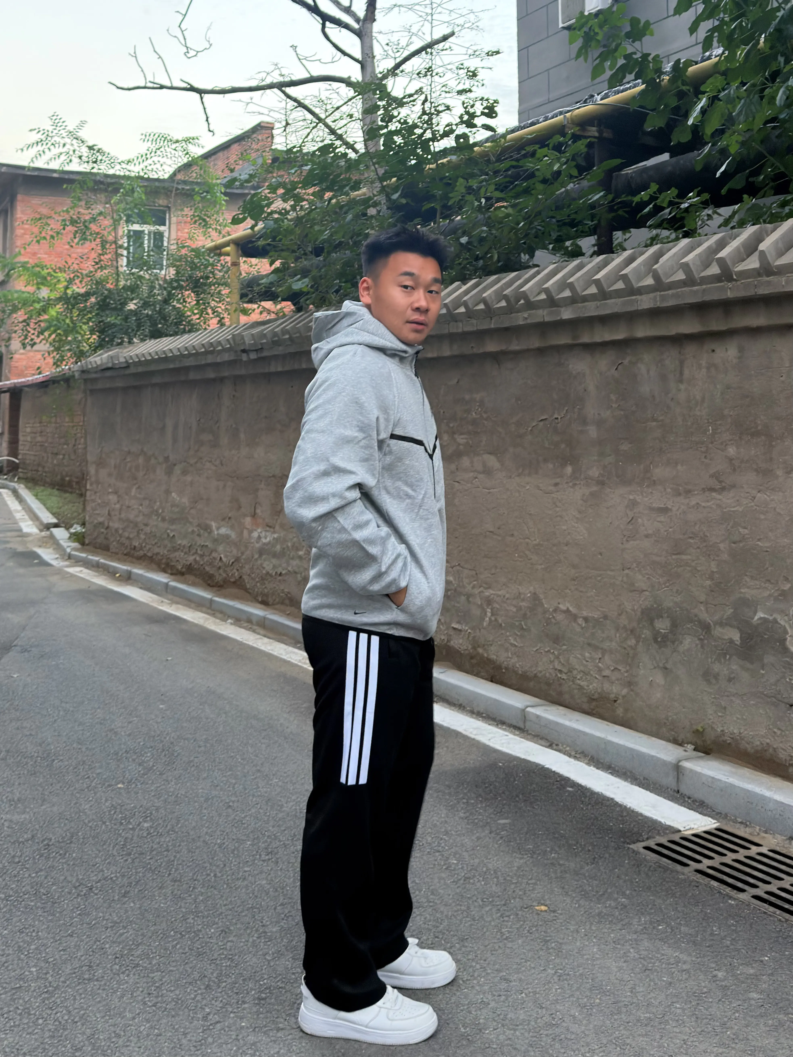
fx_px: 733
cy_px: 528
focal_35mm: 24
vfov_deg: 71.6
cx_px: 396
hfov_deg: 56.8
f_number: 1.78
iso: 125
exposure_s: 1/60
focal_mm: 6.76
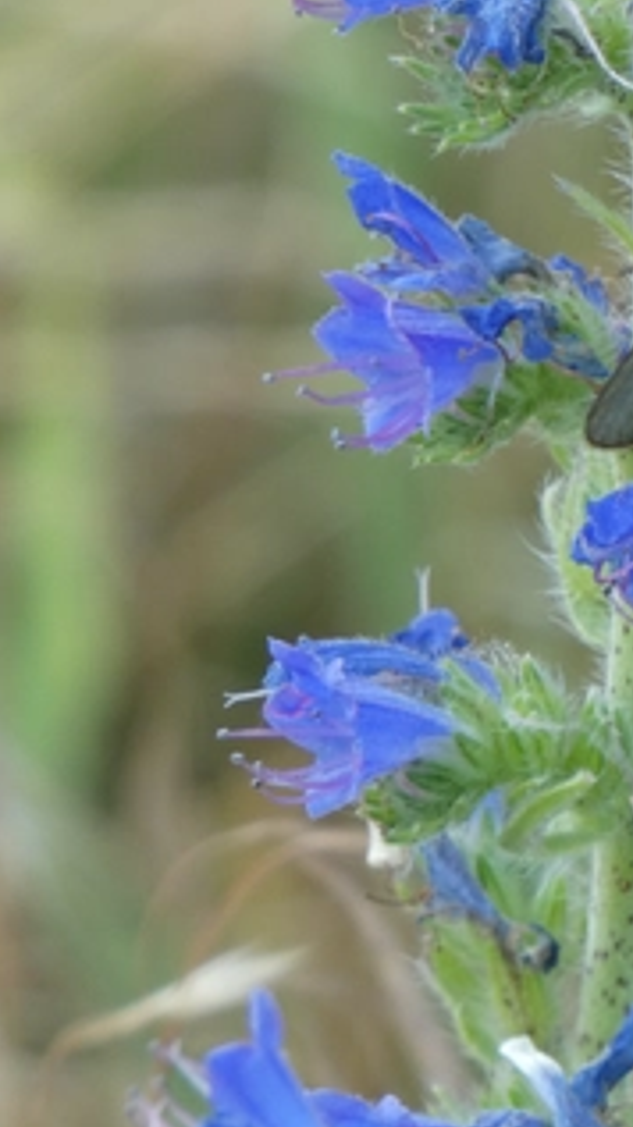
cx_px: 793
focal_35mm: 1207
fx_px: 36064
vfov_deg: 1.8
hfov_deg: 1.0
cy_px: 533
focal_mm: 98.3
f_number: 5.6
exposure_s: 1/100
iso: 160
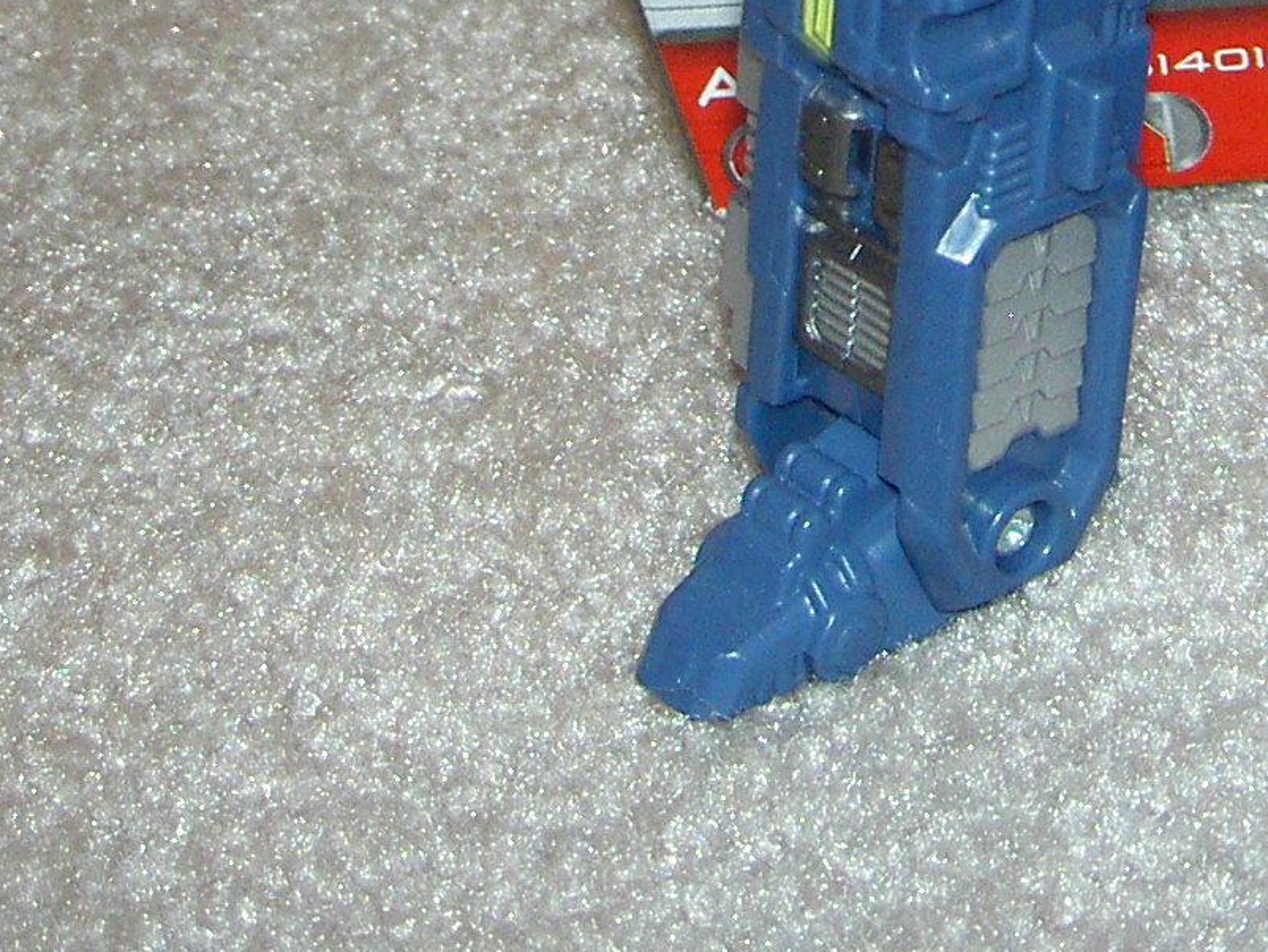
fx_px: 4617
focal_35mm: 126
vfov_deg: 11.3
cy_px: -435
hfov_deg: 15.6
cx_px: 966
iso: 100
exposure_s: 1/59.5
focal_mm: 8
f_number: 2.8
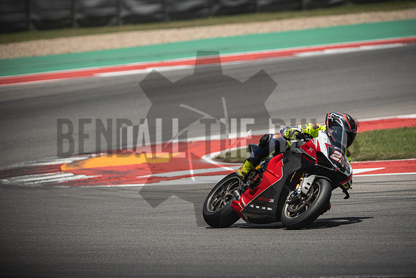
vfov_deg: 4.6
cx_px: 208
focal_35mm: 300
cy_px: 139
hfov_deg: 6.9
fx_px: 3467
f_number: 2.8
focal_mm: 200
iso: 125
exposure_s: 1/2000
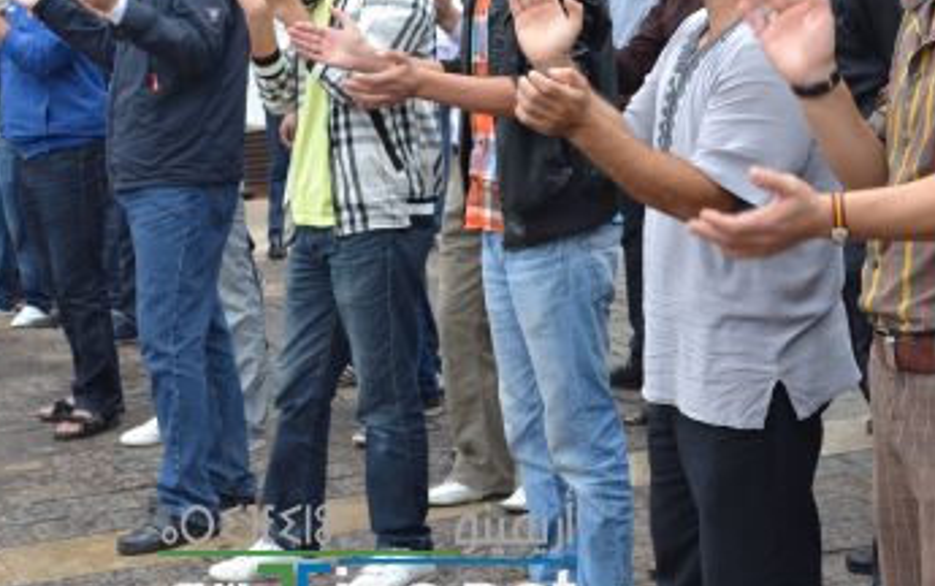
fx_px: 2167
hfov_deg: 24.3
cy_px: 195
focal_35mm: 85
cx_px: 374
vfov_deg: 15.4
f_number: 5.6
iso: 100
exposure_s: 1/125
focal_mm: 30
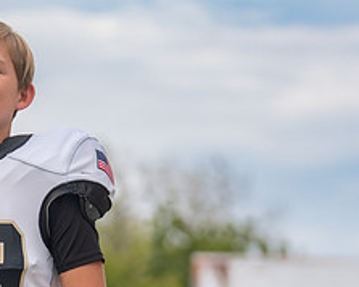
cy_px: 267
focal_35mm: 296
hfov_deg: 6.5
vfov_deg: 5.2
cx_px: -10
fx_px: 3142
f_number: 2.8
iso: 100
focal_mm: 92
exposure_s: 1/400
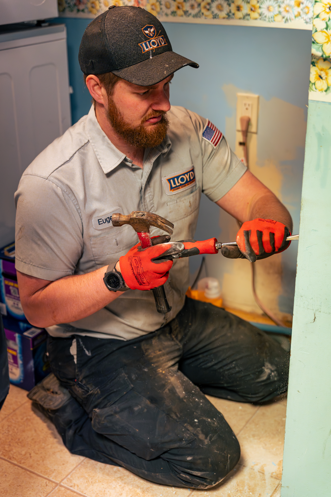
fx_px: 702
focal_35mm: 51
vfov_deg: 39.0
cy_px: 248
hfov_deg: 26.5
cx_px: 166
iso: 3200
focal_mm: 50.9
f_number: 2.8
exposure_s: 1/250
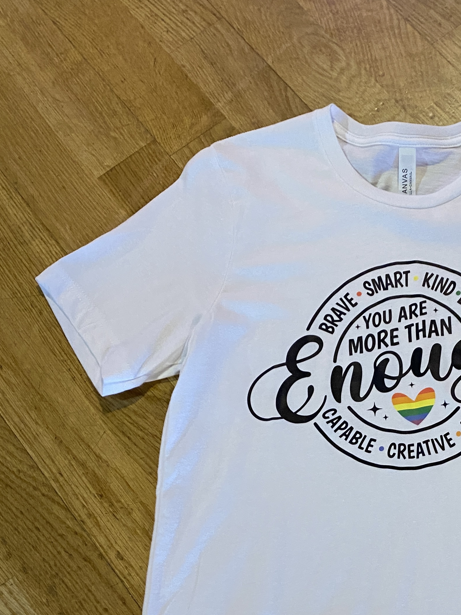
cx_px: 385
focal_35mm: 50
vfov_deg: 36.4
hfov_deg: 28.3
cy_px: 523
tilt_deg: -73.5
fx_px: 888
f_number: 1.8
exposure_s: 1/60
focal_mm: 4.25
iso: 200
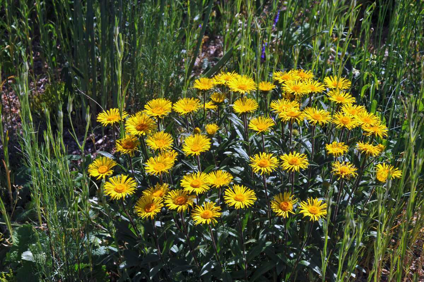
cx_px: 212
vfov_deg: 14.7
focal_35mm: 93
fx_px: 1094
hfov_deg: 21.9
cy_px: 141
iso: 200
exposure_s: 1/320
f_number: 9
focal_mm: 62
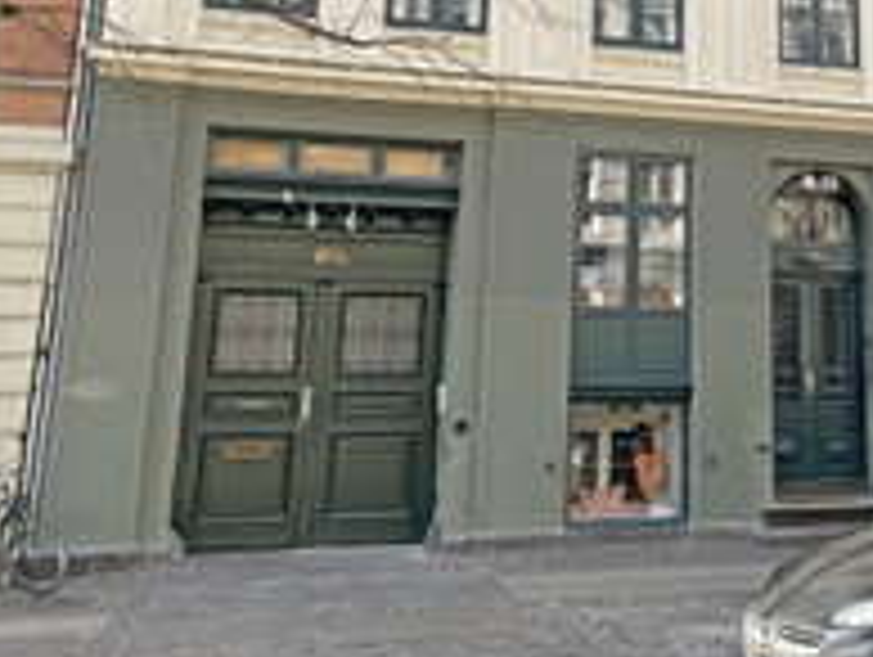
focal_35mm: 50
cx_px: 722
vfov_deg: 27.9
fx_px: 1263
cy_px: 50
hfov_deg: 36.6
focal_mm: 4.25
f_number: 1.8
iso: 32
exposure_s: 1/504
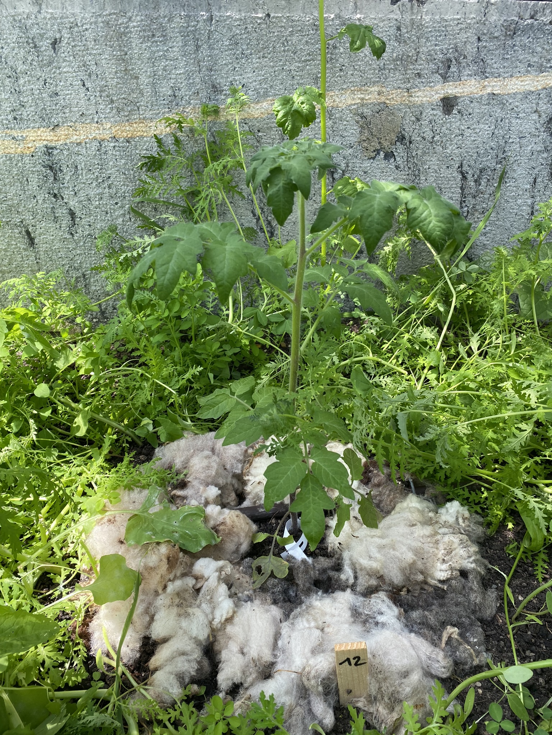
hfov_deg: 53.1
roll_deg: +1.0
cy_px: 368
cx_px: 276
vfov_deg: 67.3
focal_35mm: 26
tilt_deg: -30.0
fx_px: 553
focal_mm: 4.25
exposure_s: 1/288
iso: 32
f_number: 1.8
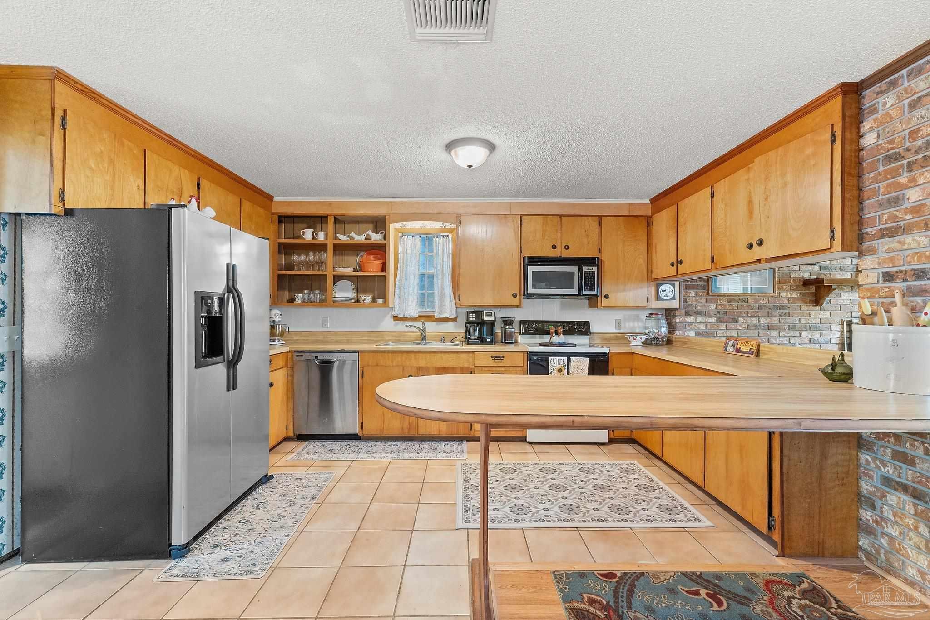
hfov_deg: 100.4
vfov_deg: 77.3
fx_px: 387
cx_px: 465
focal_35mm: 15
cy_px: 310
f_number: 8
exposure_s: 1/1.25
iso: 400
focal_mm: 10
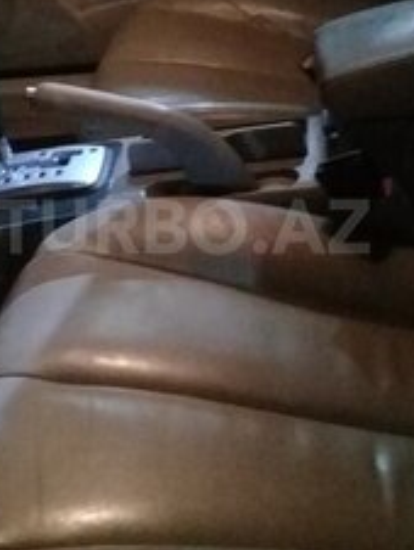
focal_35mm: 68
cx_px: 183
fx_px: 1082
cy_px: 226
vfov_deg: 28.5
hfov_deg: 21.6
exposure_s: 1/17
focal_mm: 3.3
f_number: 2.2
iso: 1250
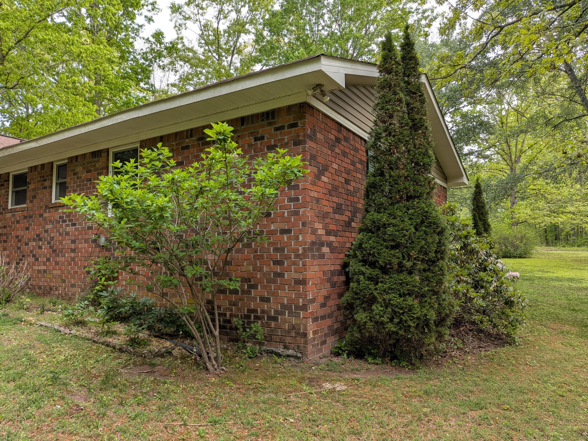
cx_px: 294
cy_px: 220
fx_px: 408
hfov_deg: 71.6
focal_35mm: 24
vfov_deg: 56.8
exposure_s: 1/352
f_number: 1.7
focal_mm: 4.53
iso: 31
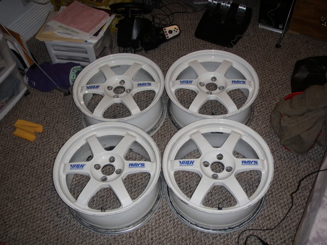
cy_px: 122
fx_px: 359
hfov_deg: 49.0
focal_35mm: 38
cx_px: 164
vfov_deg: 37.7
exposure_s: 1/30
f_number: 3.5
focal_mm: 6.7
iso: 100
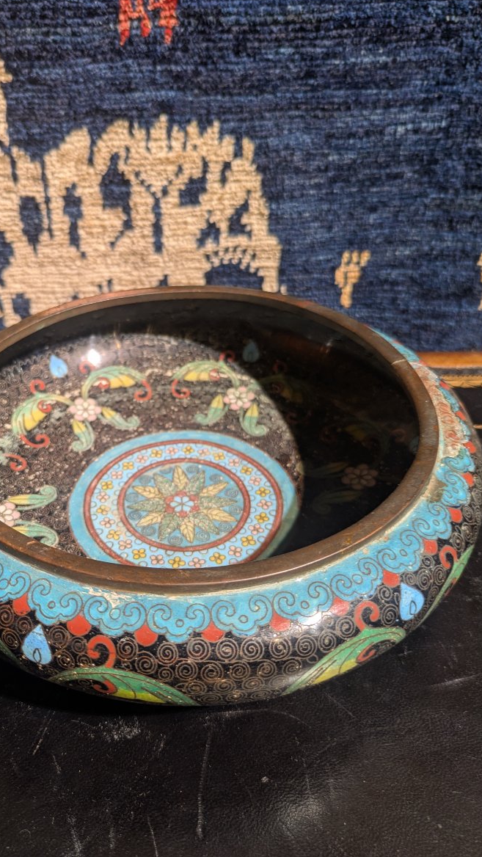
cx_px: 174
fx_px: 636
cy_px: 431
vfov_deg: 67.9
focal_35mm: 28
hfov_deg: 41.1
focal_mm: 5.43
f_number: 1.89
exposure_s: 1/33.3
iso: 58
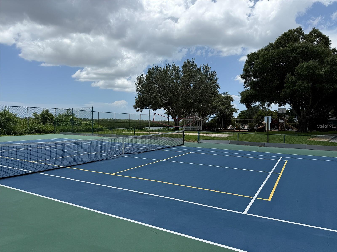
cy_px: 126
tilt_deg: +0.5
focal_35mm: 24
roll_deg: -0.1
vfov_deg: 56.8
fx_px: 234
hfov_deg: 71.6
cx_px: 168
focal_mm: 6.76
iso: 80
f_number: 1.78
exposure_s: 1/6711
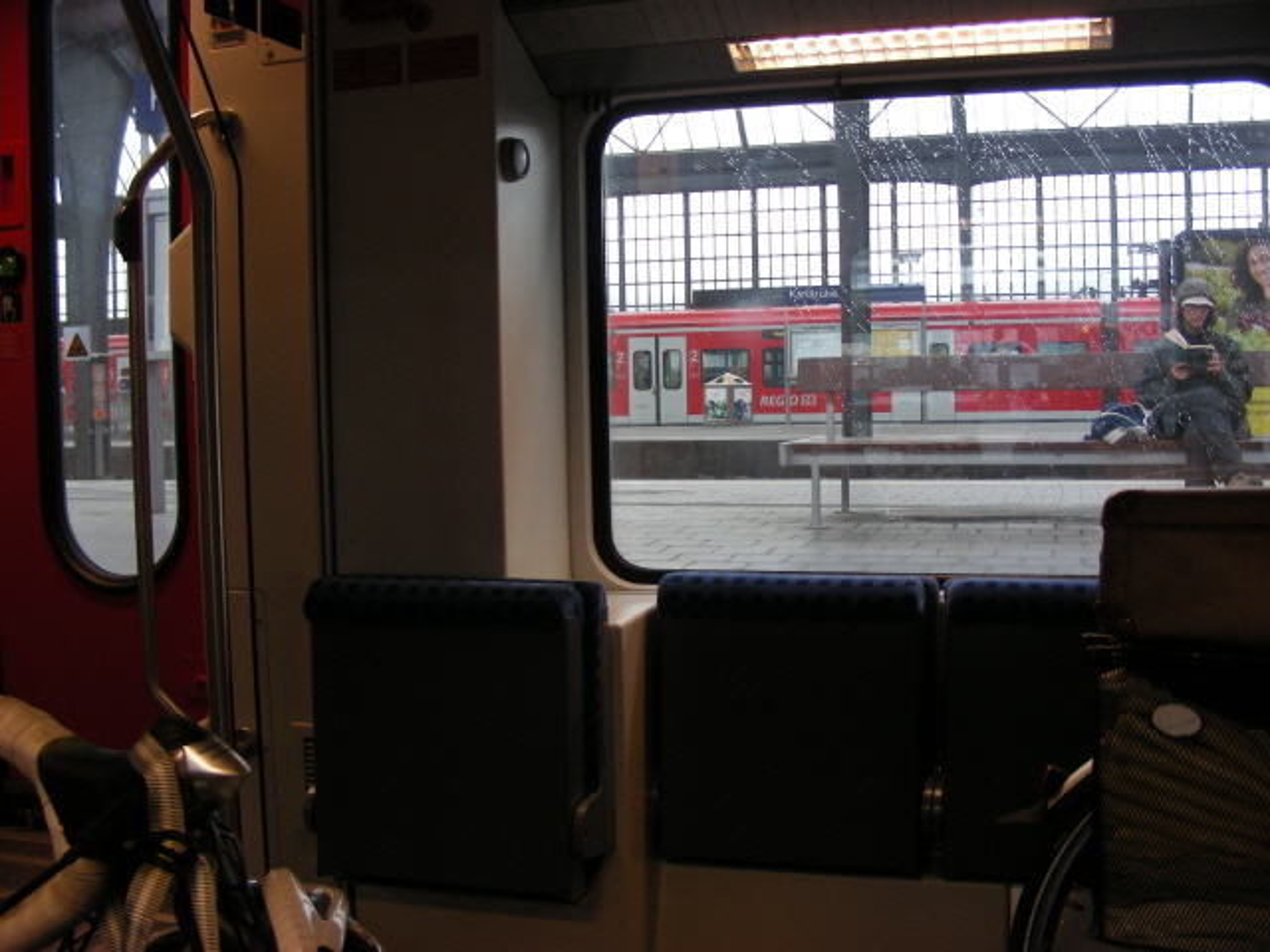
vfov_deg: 37.7
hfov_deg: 49.0
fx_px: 1394
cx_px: 635
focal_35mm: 38
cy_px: 476
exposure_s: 1/30
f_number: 3.5
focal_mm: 6.3
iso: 100
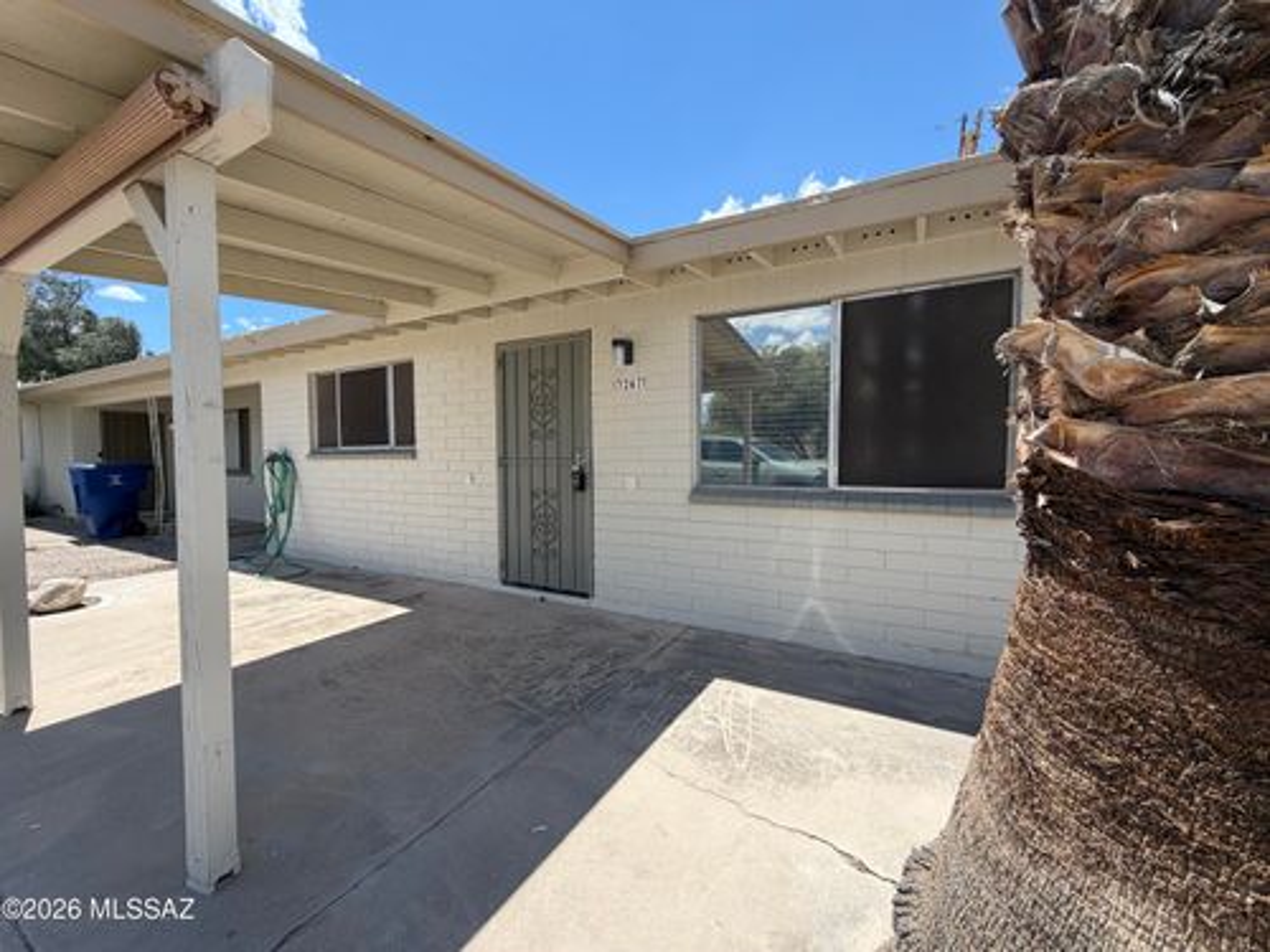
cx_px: 635
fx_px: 514
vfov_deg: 85.7
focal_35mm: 14
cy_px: 476
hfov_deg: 102.1
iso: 25
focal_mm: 2.22
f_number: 2.2
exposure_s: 1/770
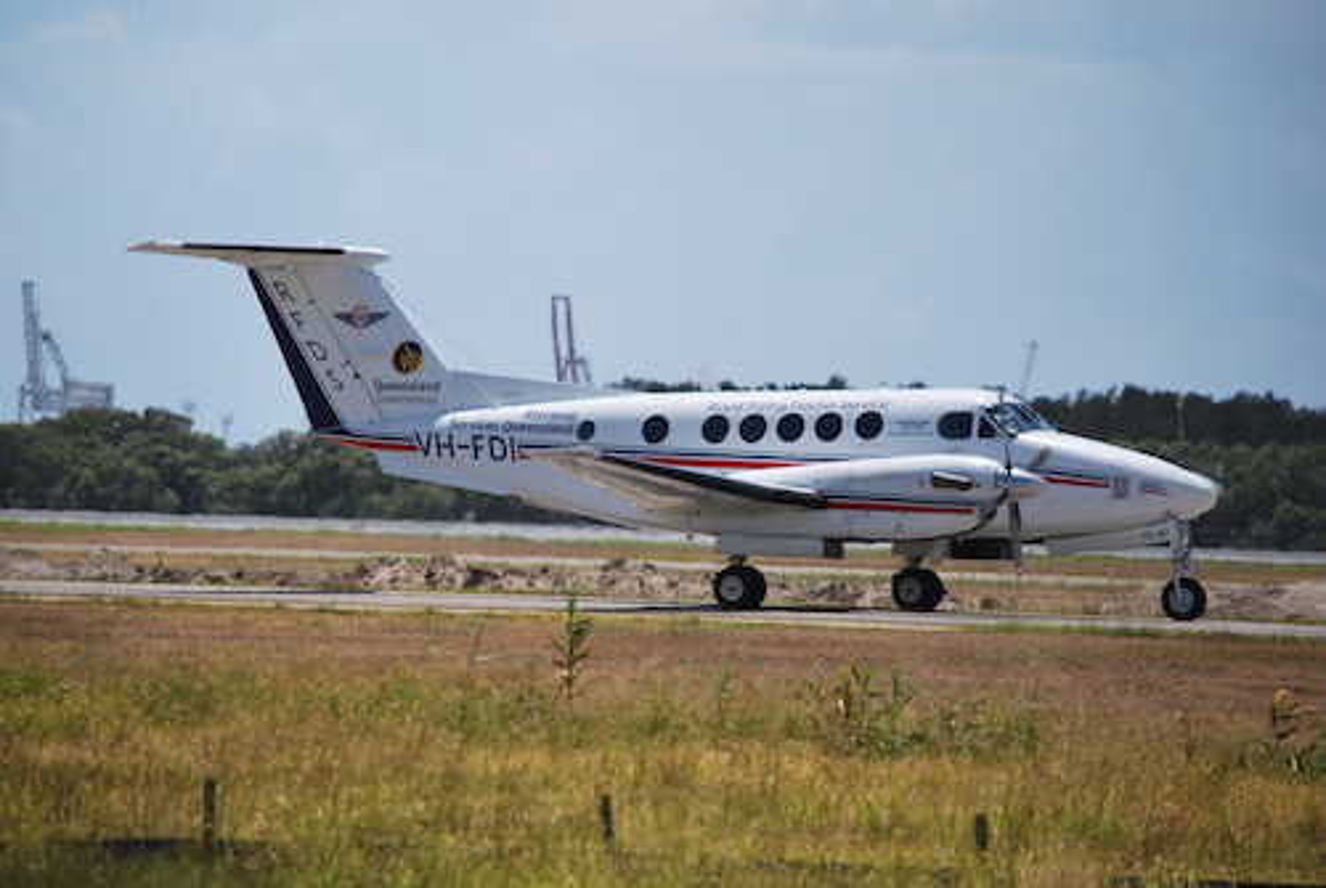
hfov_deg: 7.0
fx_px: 10790
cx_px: 663
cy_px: 444
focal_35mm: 292
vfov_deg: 4.7
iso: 200
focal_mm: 195
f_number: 5.3
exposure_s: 1/2000
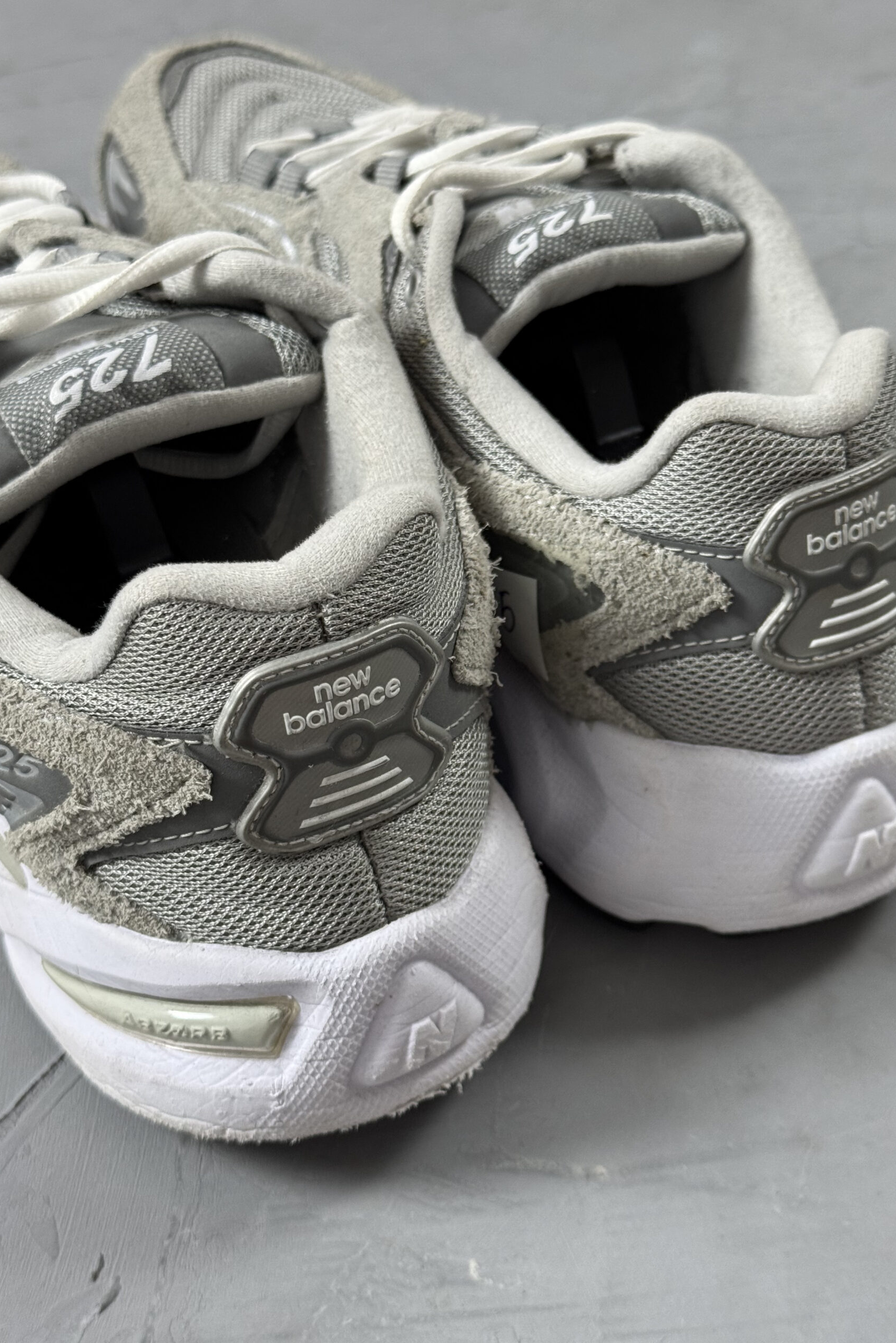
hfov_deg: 27.0
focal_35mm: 50
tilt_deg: -43.3
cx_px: 464
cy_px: 672
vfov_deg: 39.6
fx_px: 1867
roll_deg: -2.9
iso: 160
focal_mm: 6.76
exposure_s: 1/60
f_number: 1.78
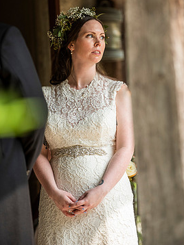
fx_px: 1717
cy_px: 92
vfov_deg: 8.2
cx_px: 102
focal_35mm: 242
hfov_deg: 6.1
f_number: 3.5
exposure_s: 1/800
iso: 400
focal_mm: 200
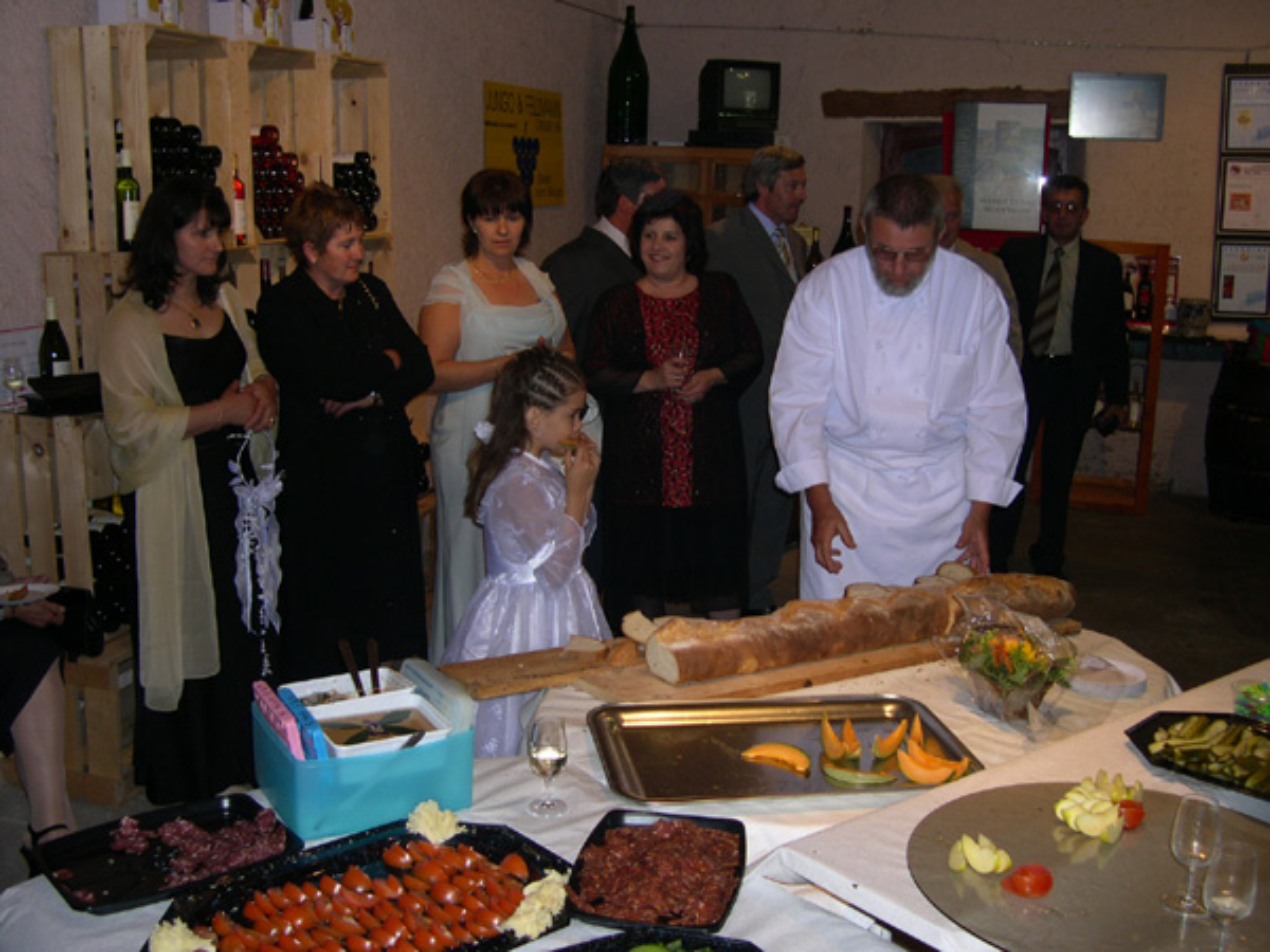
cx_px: 635
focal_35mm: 38
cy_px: 476
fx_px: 1394
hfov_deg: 49.0
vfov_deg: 37.7
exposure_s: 1/60
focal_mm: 8
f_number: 2.8
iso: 100
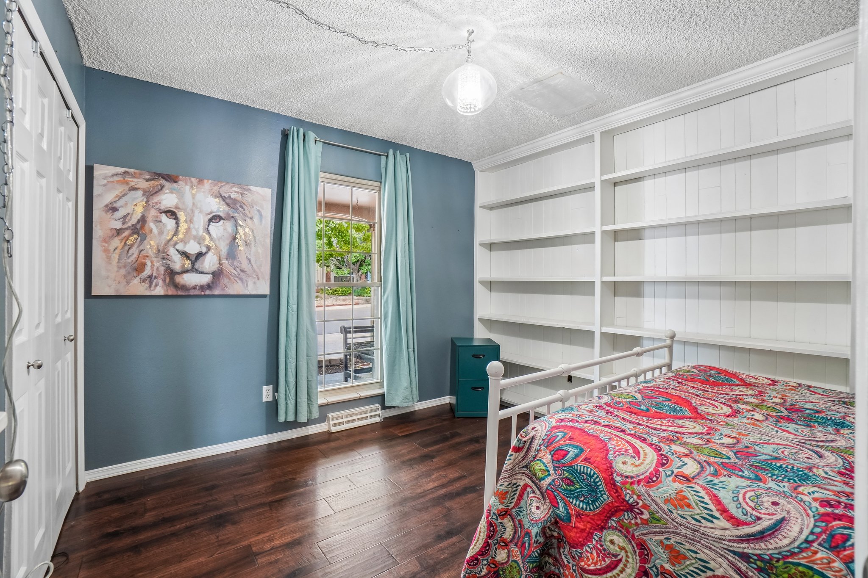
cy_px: 289
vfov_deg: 77.3
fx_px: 362
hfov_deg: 100.4
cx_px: 434
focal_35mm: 15
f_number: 8
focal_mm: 10
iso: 400
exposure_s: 1/2.5
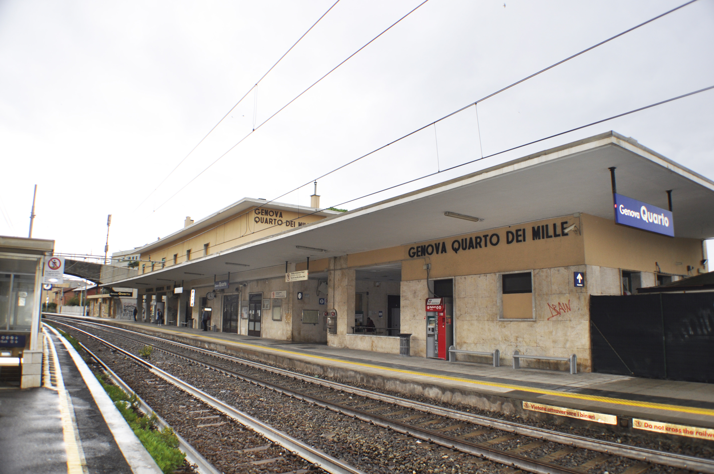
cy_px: 237
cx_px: 357
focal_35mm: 33
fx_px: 654
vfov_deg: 39.9
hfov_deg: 57.3
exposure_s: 1/200
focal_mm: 22
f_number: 4
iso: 200
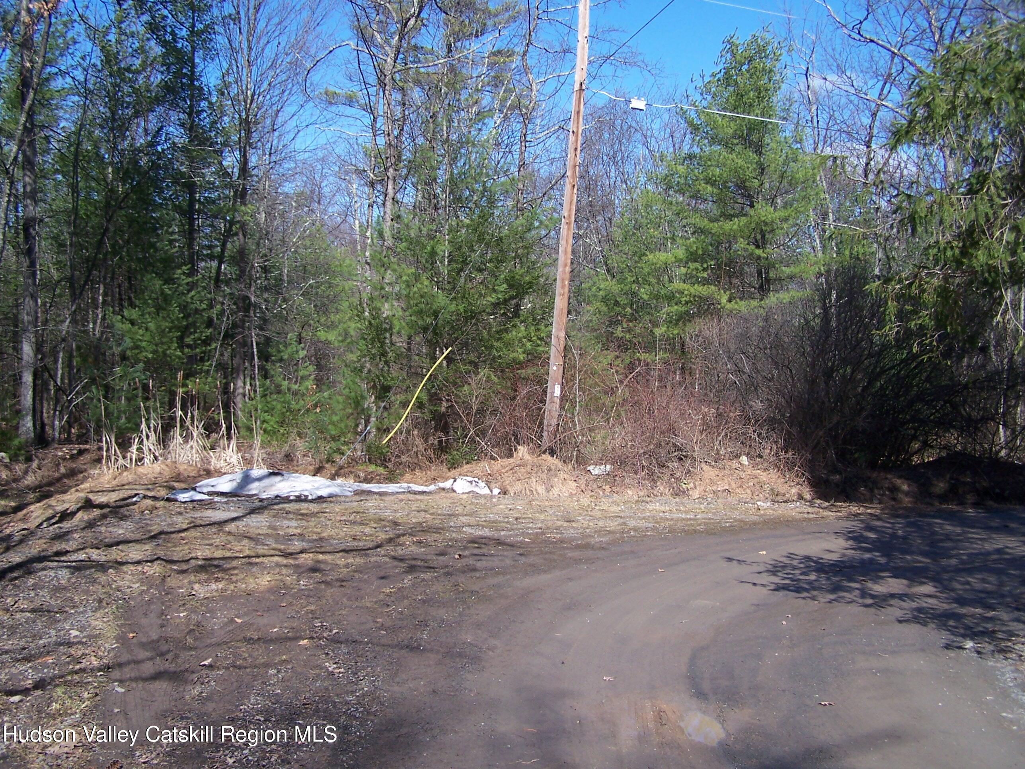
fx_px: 1125
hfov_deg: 49.0
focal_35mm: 38
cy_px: 384
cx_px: 512
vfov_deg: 37.7
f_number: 2.8
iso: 80
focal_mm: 6.3
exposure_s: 1/800
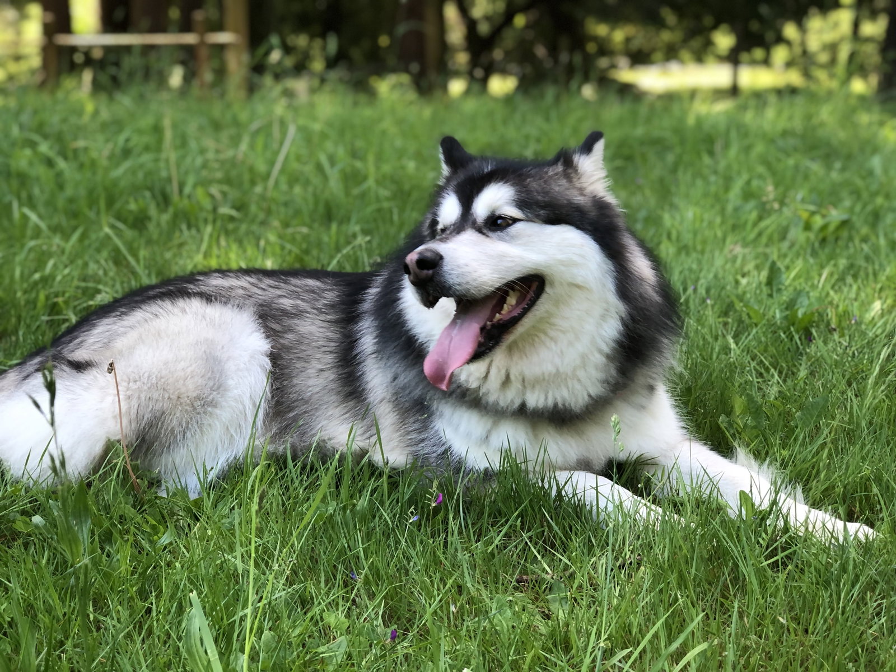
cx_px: 448
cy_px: 336
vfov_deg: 25.7
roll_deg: +0.3
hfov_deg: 33.8
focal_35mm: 57
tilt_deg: -14.8
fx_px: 1475
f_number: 2.8
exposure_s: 1/40
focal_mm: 6.6
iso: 20
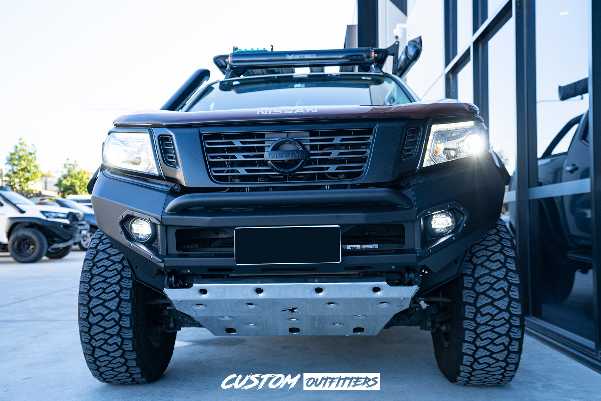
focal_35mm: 31
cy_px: 200
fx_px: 517
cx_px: 300
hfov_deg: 60.3
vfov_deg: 42.3
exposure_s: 1/60
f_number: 4
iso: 160
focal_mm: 31
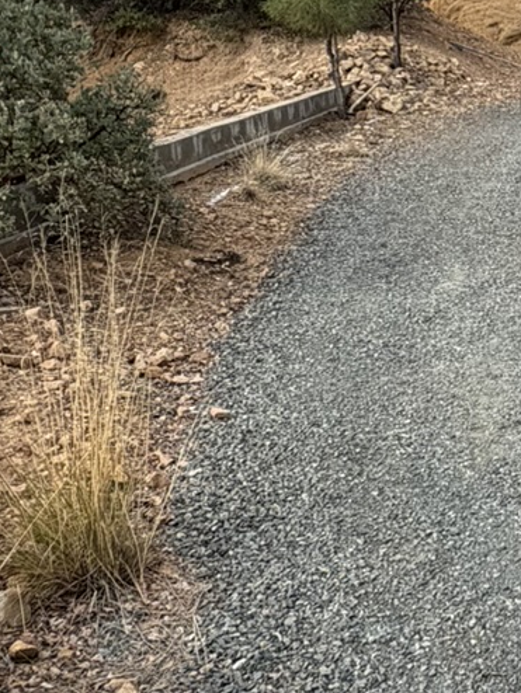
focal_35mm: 58
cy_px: 268
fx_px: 1163
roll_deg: +0.7
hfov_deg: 22.8
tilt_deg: -4.7
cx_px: 660
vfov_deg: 33.1
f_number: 2.2
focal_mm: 2.22
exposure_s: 1/726
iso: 40
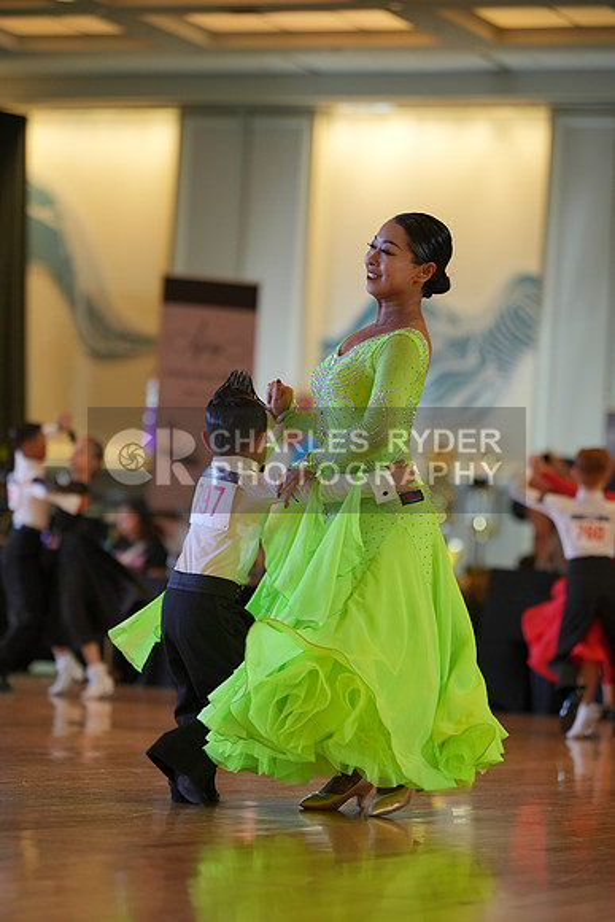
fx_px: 3201
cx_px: 308
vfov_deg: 16.4
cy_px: 461
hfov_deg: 11.0
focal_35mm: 125
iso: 1000
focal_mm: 125
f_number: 2.8
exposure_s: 1/400
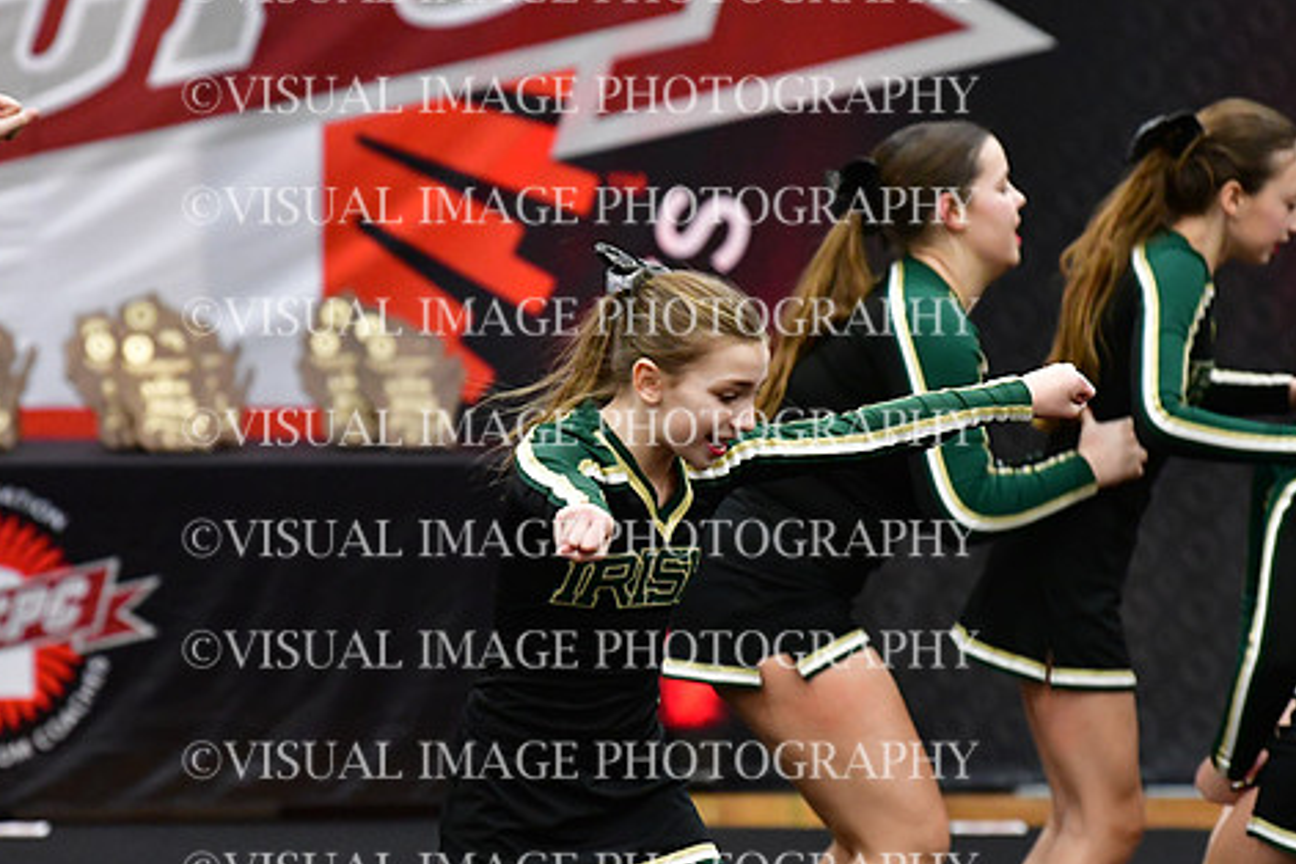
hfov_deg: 5.9
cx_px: 581
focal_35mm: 351
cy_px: 483
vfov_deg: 3.9
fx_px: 12635
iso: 5000
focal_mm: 190
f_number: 3.5
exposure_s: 1/500
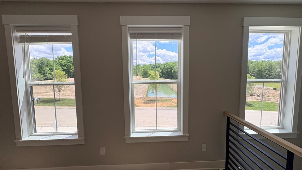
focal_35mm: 16
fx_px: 128
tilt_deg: -4.2
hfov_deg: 99.3
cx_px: 157
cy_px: 85
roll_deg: +0.7
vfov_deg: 67.1
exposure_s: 1/932
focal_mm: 2.22
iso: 50
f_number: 2.2
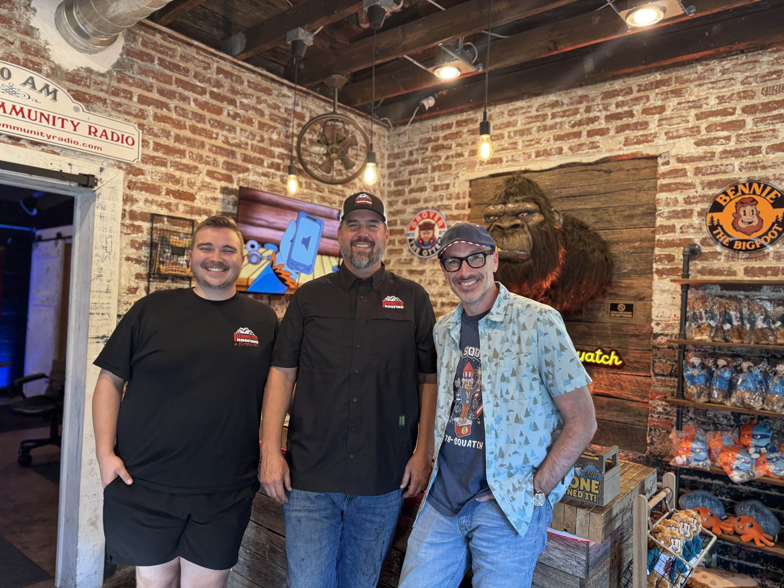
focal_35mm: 24
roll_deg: -2.2
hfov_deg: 71.6
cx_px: 392
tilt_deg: +1.5
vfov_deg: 56.8
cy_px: 294
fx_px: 544
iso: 250
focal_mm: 6.76
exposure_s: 1/60
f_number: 1.78
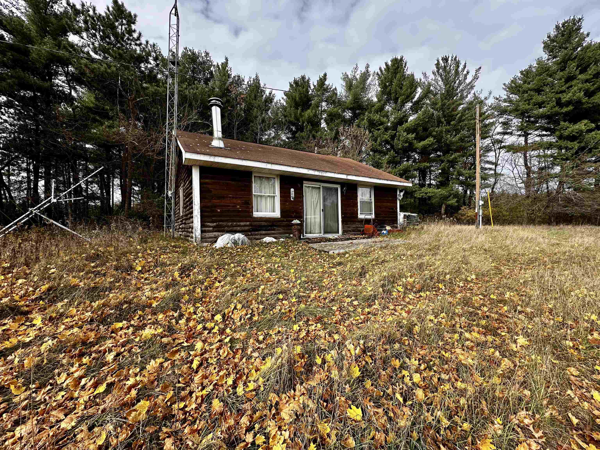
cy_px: 225
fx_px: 243
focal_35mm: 14
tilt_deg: +0.4
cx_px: 300
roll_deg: -0.2
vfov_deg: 85.7
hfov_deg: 102.1
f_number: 2.2
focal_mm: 2.22
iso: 40
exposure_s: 1/556
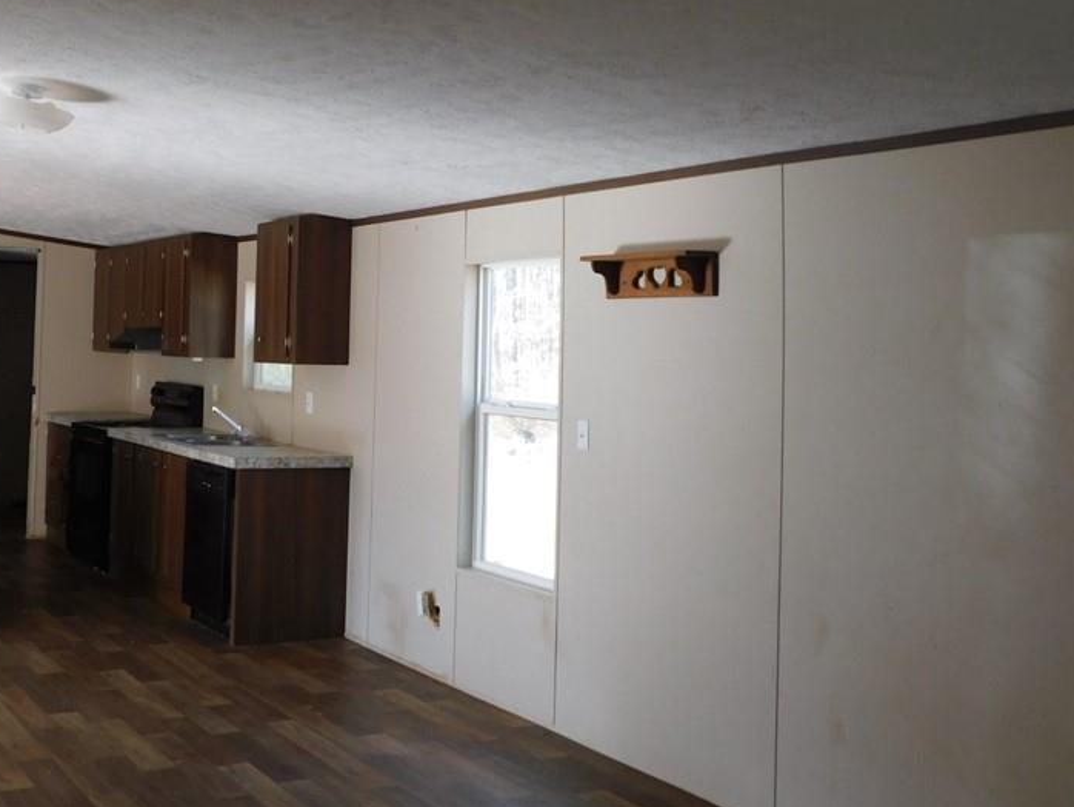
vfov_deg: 32.6
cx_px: 371
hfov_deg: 42.4
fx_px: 1366
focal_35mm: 44
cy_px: 271
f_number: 3.2
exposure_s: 1/40
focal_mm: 5.3
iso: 125
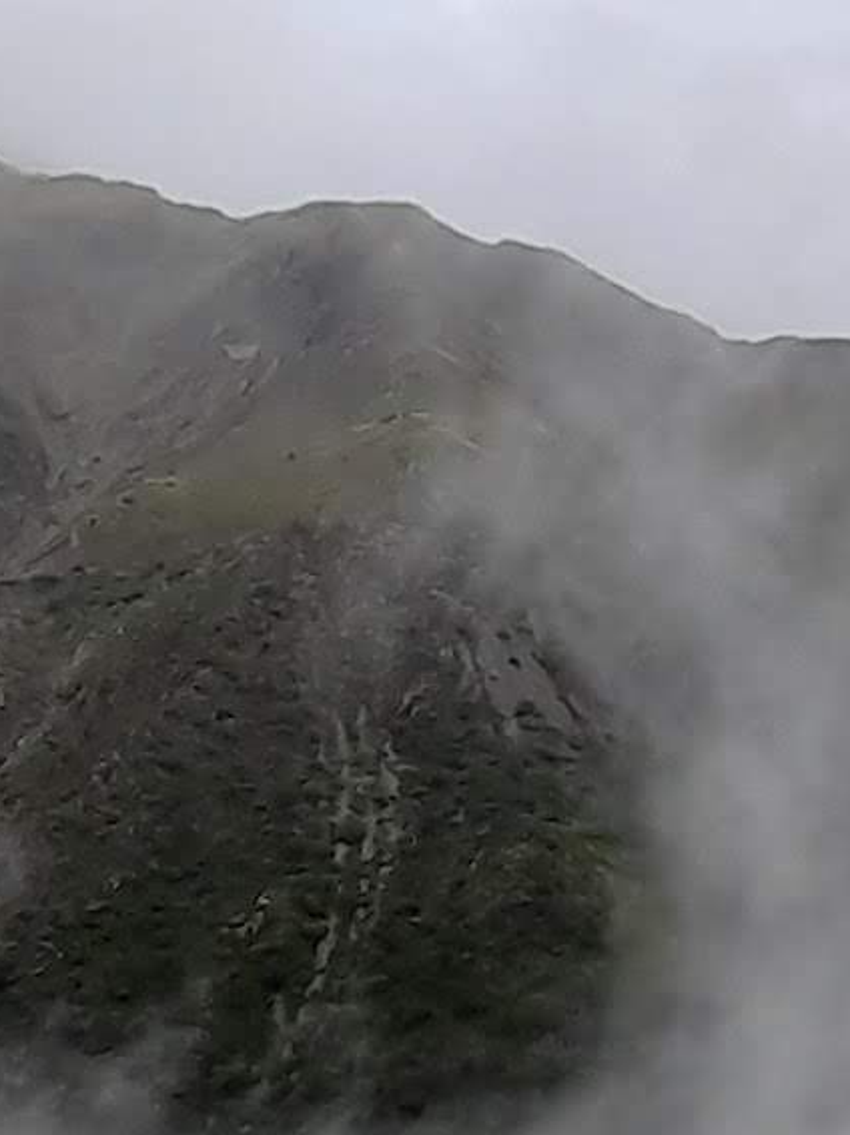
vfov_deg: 26.0
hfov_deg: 19.6
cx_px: 437
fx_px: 2457
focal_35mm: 75
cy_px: 592
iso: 40
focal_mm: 1.42
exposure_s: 1/2899
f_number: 2.2
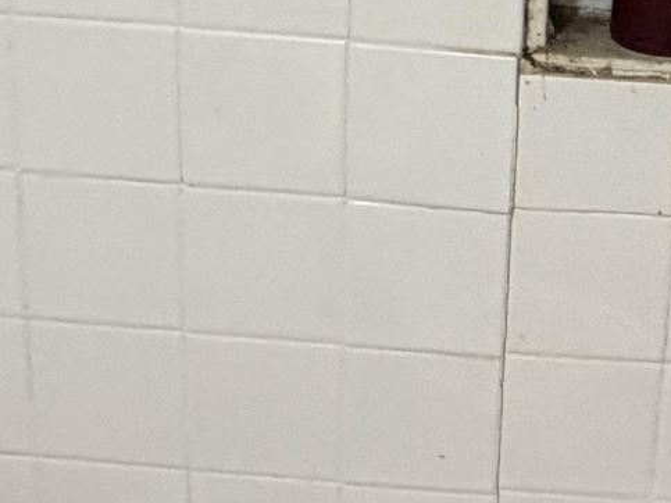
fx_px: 1725
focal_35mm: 89
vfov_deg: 16.5
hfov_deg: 21.7
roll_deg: -4.1
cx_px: 545
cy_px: 126
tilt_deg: -21.0
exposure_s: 1/60
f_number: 2.2
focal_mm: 2.22
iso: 250
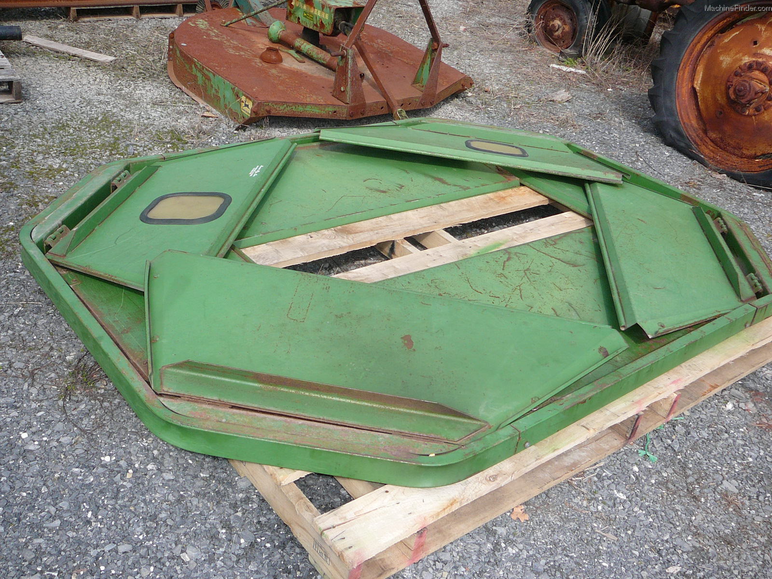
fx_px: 781
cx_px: 386
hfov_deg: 52.6
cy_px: 290
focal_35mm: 35
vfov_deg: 40.7
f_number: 2.8
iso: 80
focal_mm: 5.2
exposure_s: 1/800
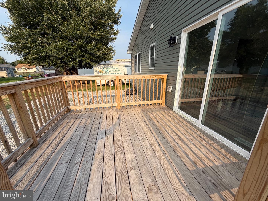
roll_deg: +0.0
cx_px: 134
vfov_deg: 85.7
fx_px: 108
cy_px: 100
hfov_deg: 102.1
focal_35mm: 14
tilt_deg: -16.6
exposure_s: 1/770
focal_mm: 2.22
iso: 40
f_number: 2.2
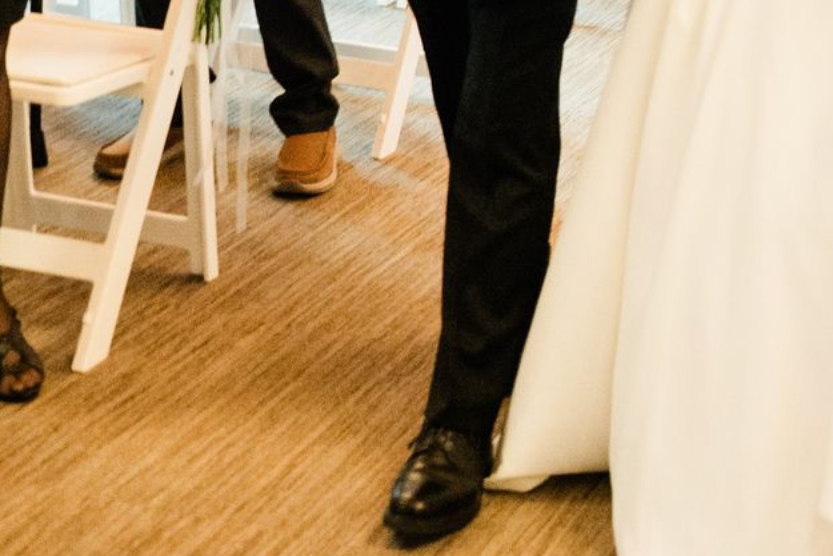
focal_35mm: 96
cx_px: 697
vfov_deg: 12.9
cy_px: -458
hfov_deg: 20.9
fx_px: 2222
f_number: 3.2
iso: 800
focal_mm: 24
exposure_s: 1/30
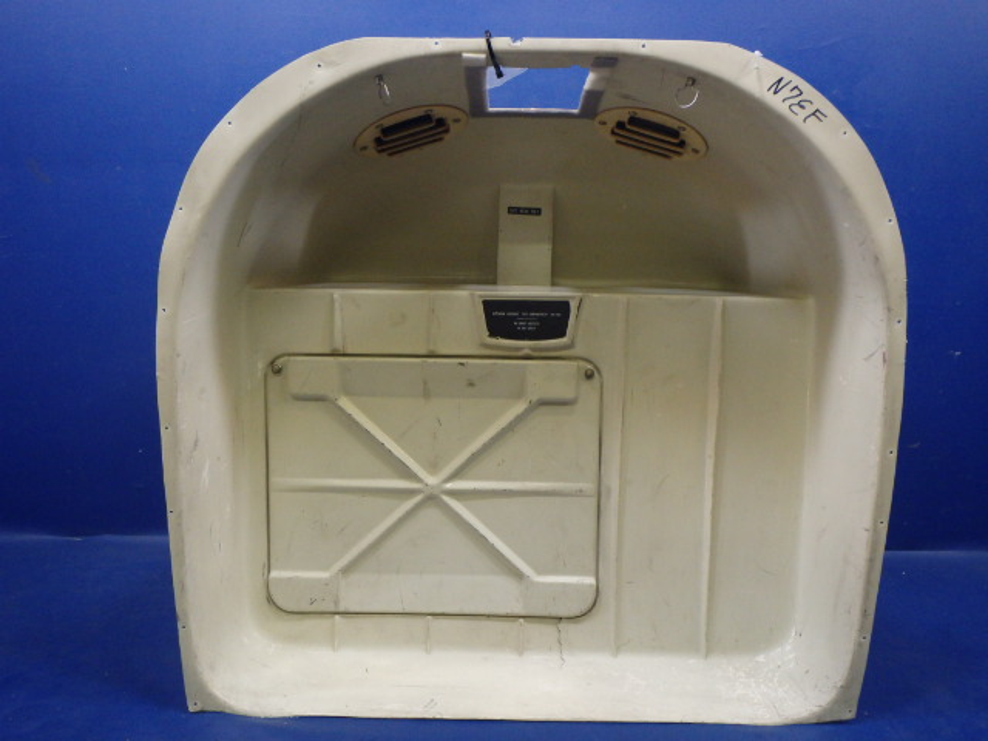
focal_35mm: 28
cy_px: 370
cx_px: 494
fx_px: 799
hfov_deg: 63.4
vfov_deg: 49.7
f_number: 3.9
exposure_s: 1/30
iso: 500
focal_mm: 5
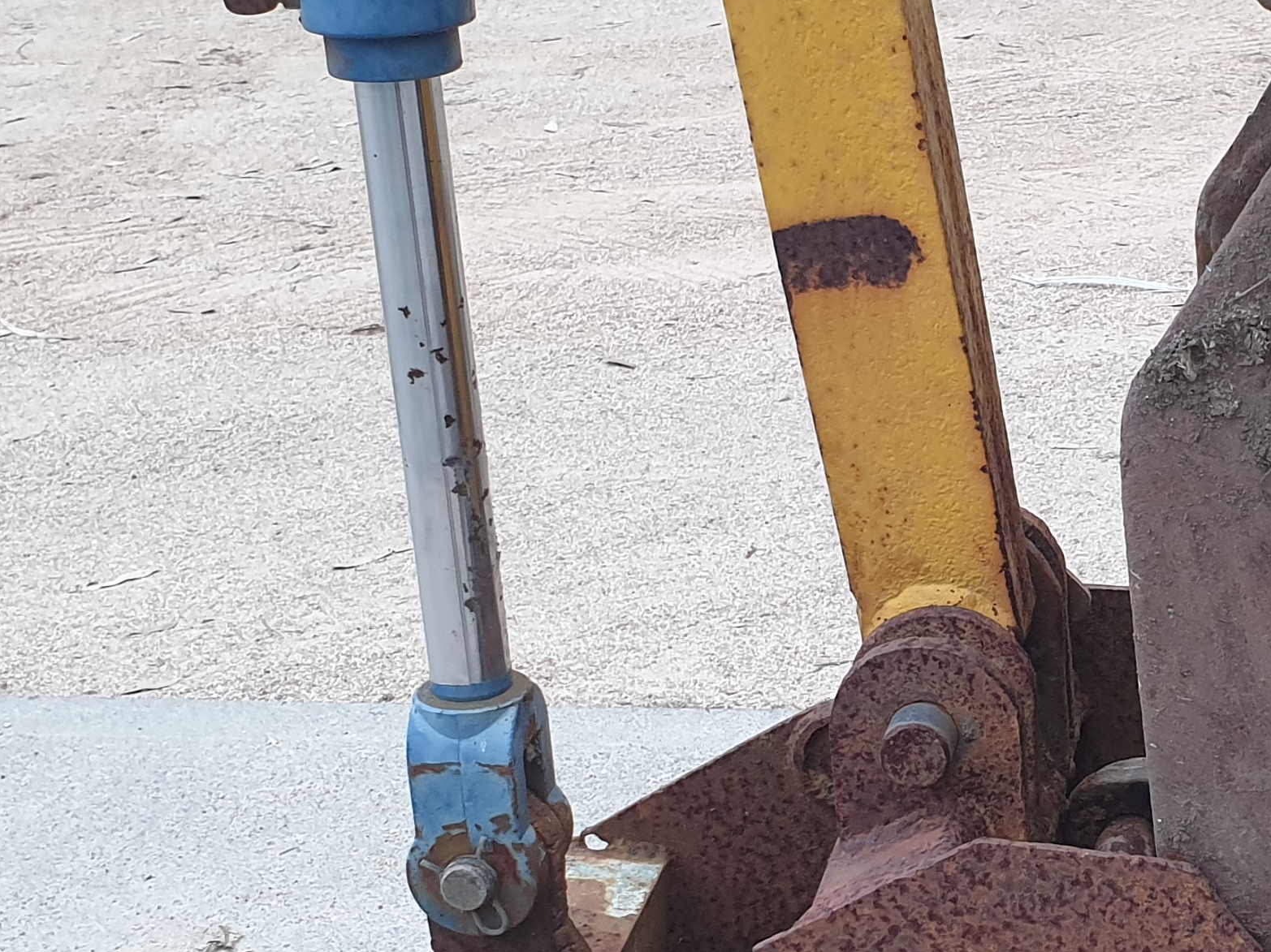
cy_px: 604
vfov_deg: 21.9
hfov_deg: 27.6
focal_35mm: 67
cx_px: 1207
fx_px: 2459
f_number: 2.4
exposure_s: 1/60
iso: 160
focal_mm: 4.3
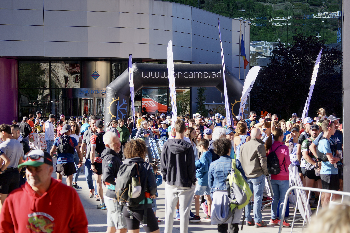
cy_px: 116
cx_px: 175
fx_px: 680
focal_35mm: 70
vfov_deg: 19.5
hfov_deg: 28.8
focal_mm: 70
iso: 100
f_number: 5.6
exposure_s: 1/250
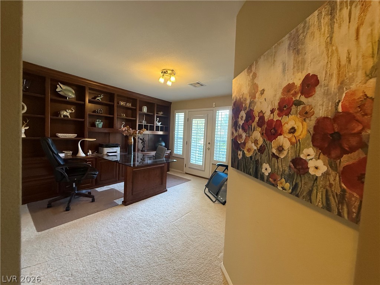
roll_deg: -2.7
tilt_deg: -2.1
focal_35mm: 14
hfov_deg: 102.1
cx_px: 190
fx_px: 154
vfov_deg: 85.7
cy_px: 142
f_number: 2.2
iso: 500
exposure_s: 1/120
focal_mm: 2.22
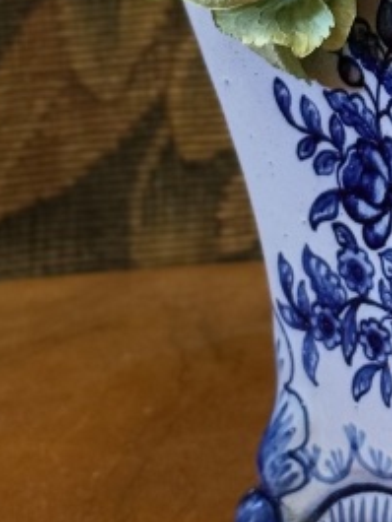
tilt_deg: -13.2
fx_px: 3274
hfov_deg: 6.8
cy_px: -203
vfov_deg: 8.9
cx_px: 585
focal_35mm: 217
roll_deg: +0.4
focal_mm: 6.76
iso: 125
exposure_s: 1/50
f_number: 1.78
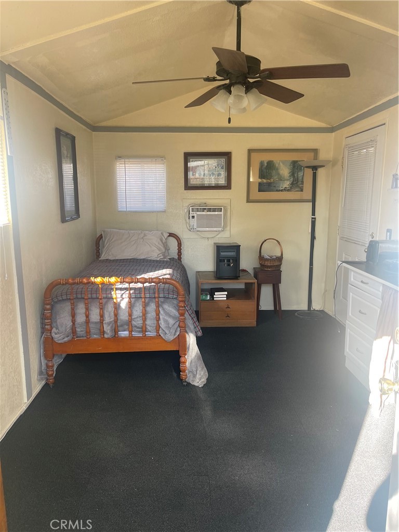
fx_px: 384
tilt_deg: -11.5
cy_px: 266
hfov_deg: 54.9
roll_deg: +0.6
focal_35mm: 25
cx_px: 200
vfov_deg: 69.4
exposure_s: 1/121
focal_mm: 5.1
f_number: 1.6
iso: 80
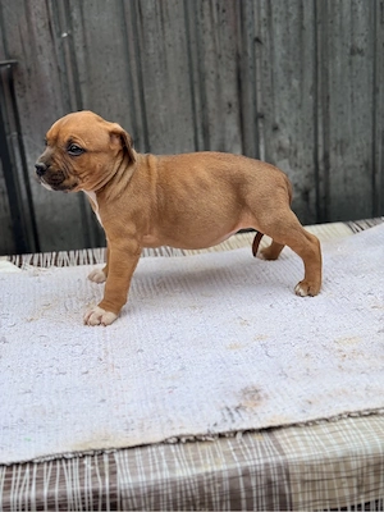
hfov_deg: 30.3
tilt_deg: -17.2
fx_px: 710
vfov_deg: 39.7
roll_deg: +6.2
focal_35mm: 48
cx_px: 192
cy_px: 256
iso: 64
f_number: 1.78
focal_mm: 6.76
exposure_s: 1/1312
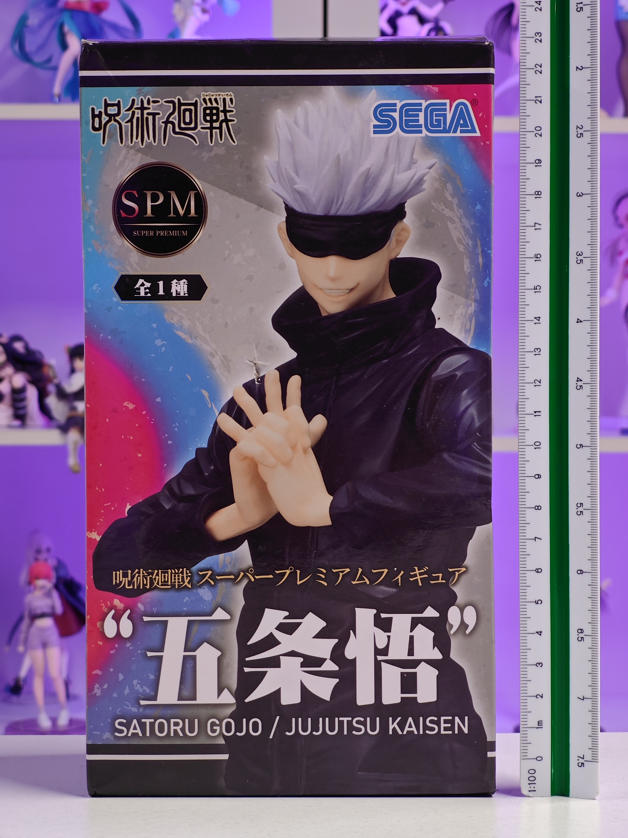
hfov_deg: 18.4
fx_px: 1935
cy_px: 419
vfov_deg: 24.4
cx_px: 314
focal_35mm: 80
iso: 400
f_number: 2.4
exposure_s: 1/16.6
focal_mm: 7.48
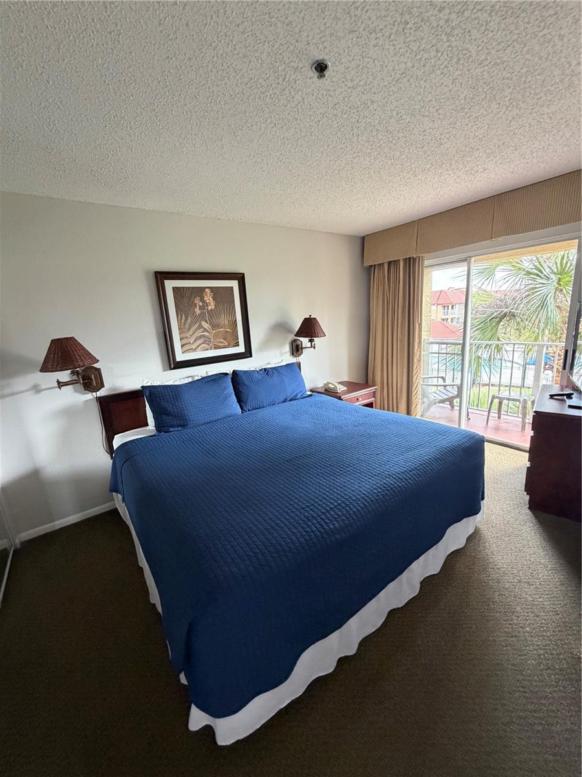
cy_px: 388
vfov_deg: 102.1
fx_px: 314
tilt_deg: -10.7
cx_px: 291
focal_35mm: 14
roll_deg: +6.0
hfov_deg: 85.7
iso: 320
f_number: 2.2
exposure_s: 1/67
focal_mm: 2.22
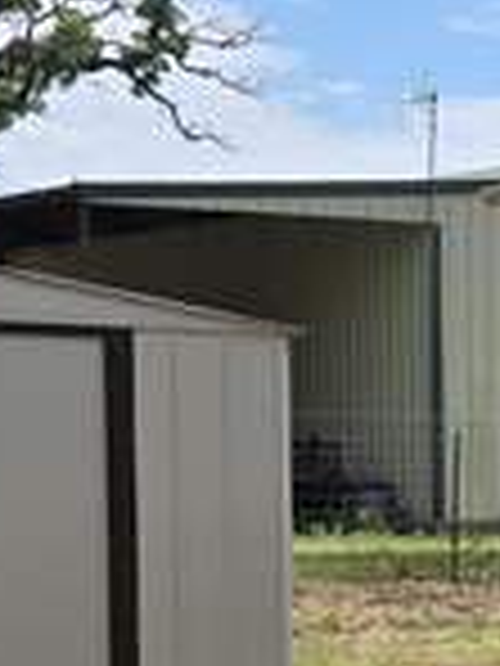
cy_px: 749
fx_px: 2870
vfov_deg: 13.0
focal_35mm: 149
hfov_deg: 9.5
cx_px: 905
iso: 25
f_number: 1.8
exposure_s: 1/1874
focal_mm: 5.4
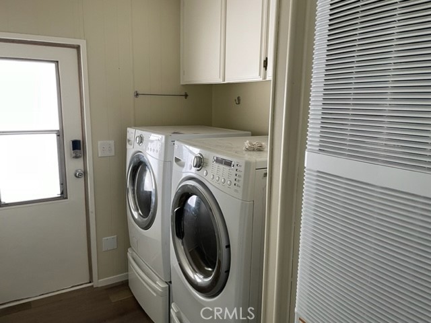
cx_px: 216
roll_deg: -3.3
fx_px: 324
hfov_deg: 67.3
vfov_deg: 53.1
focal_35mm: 26
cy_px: 162
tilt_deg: -13.0
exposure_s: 1/99
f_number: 1.6
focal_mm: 4.2
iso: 125
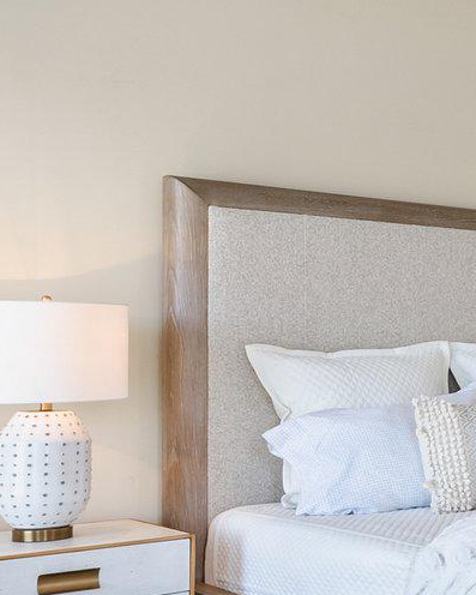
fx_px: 1091
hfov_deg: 18.0
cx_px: 917
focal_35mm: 62
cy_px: 352
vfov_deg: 30.4
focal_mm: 16
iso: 640
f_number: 10
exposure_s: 1/10
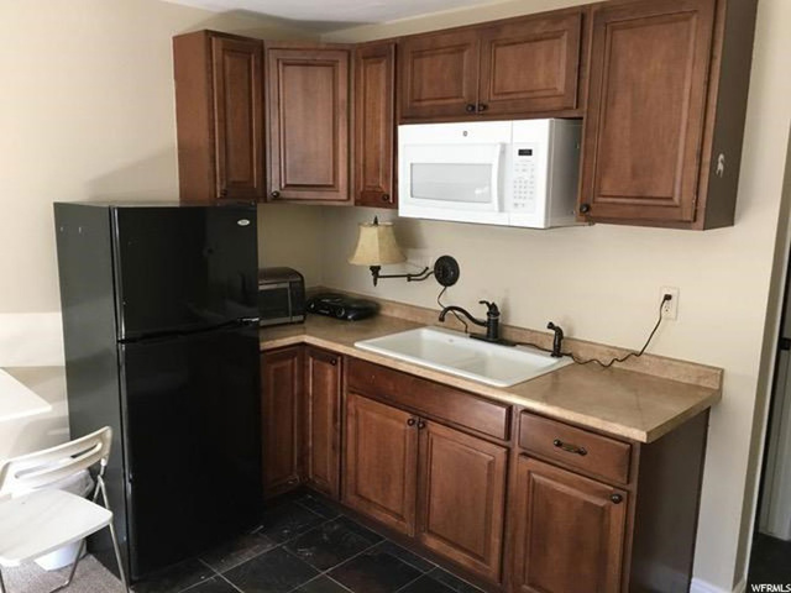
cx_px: 396
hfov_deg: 61.7
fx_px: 663
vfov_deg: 48.2
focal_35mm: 29
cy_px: 296
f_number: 2.2
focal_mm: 4.15
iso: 100
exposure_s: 1/30
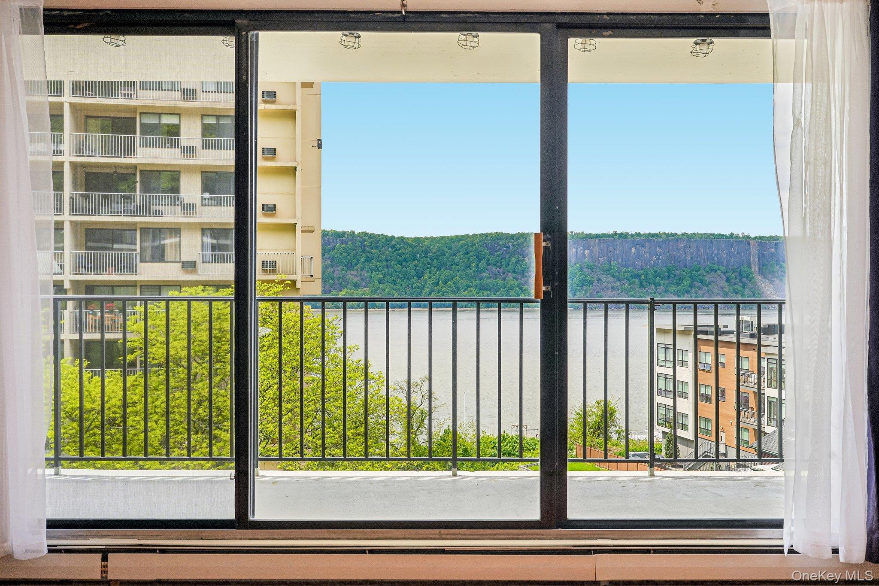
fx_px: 842
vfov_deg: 38.4
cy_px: 293
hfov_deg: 55.1
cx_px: 440
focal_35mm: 34
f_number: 8
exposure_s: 1/200
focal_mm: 34.5
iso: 100
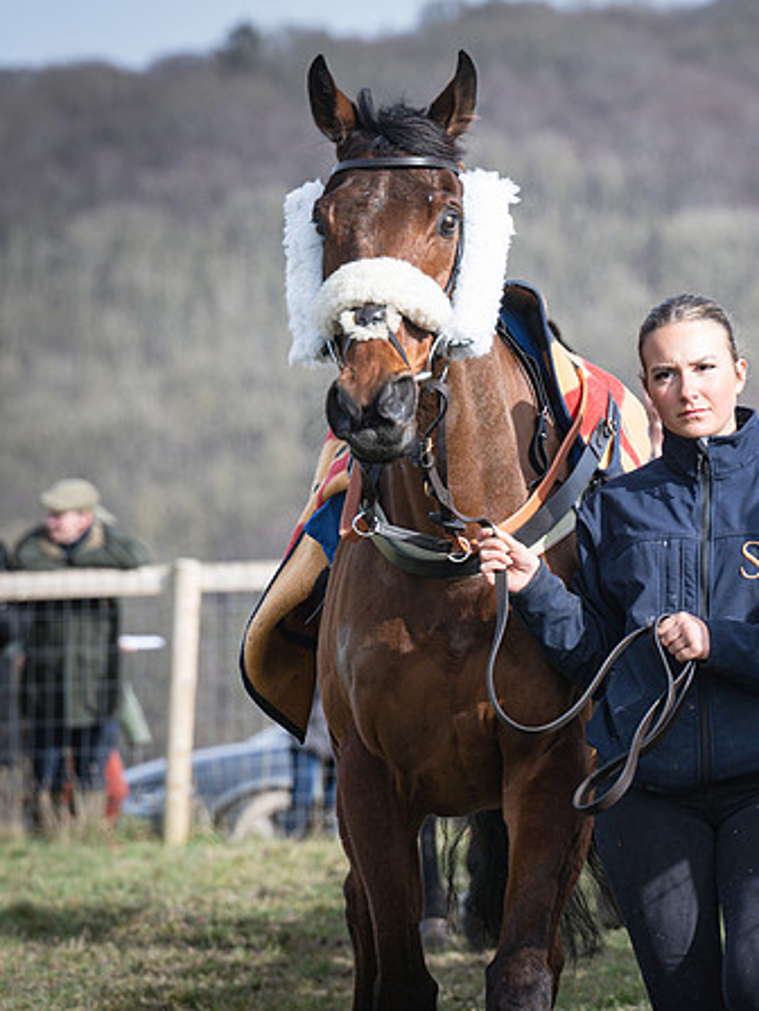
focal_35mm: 410
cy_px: 482
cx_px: 614
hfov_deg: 3.6
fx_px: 11986
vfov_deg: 4.8
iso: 400
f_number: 5.6
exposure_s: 1/1000
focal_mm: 180
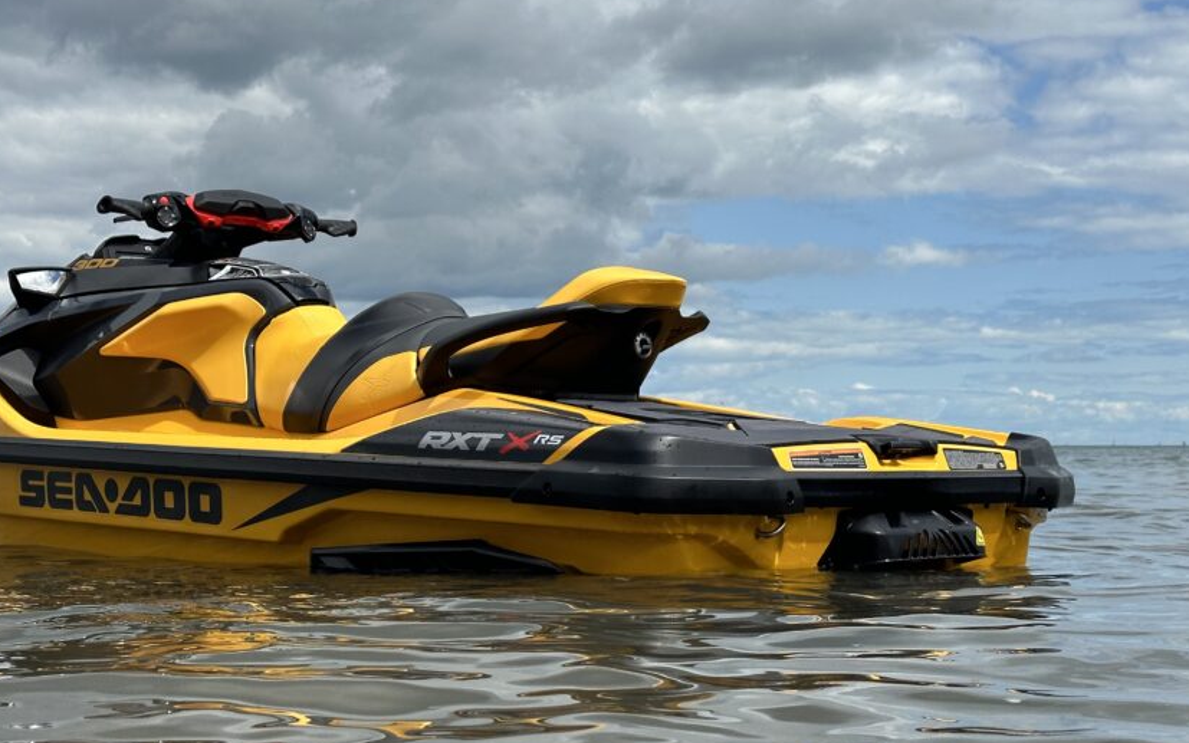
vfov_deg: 20.6
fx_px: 2042
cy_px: 372
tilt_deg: +1.8
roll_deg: +1.5
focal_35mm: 63
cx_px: 473
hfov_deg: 32.4
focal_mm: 6.86
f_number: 1.78
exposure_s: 1/5263
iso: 64
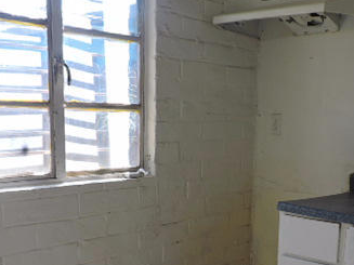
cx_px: 232
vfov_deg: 30.4
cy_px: 195
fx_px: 480
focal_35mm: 47
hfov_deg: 40.0
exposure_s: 1/160
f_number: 3
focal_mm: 4.3
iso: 100
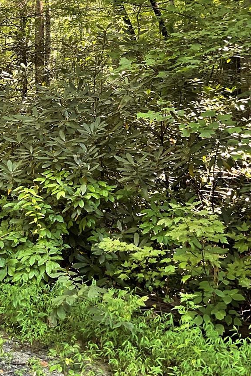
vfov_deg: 36.1
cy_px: 98
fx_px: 565
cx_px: 3
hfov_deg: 24.0
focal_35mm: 54
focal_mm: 3
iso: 64
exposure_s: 1/60
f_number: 1.8
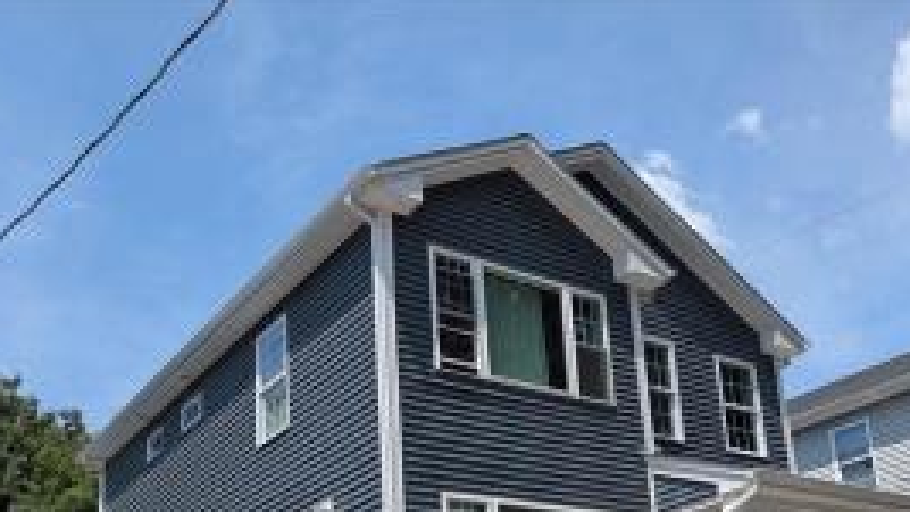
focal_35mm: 39
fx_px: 941
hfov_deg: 51.6
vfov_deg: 28.6
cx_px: 477
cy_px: 505
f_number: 1.68
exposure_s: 1/1095
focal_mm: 6.9
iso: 20
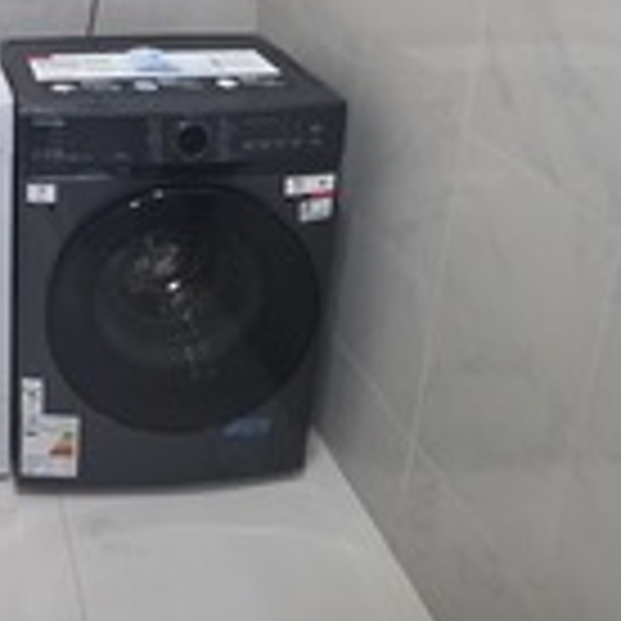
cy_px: -11
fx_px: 771
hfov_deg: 38.0
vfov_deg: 38.5
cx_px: -29
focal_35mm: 38
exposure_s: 1/50
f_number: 1.9
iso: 320
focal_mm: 2.2
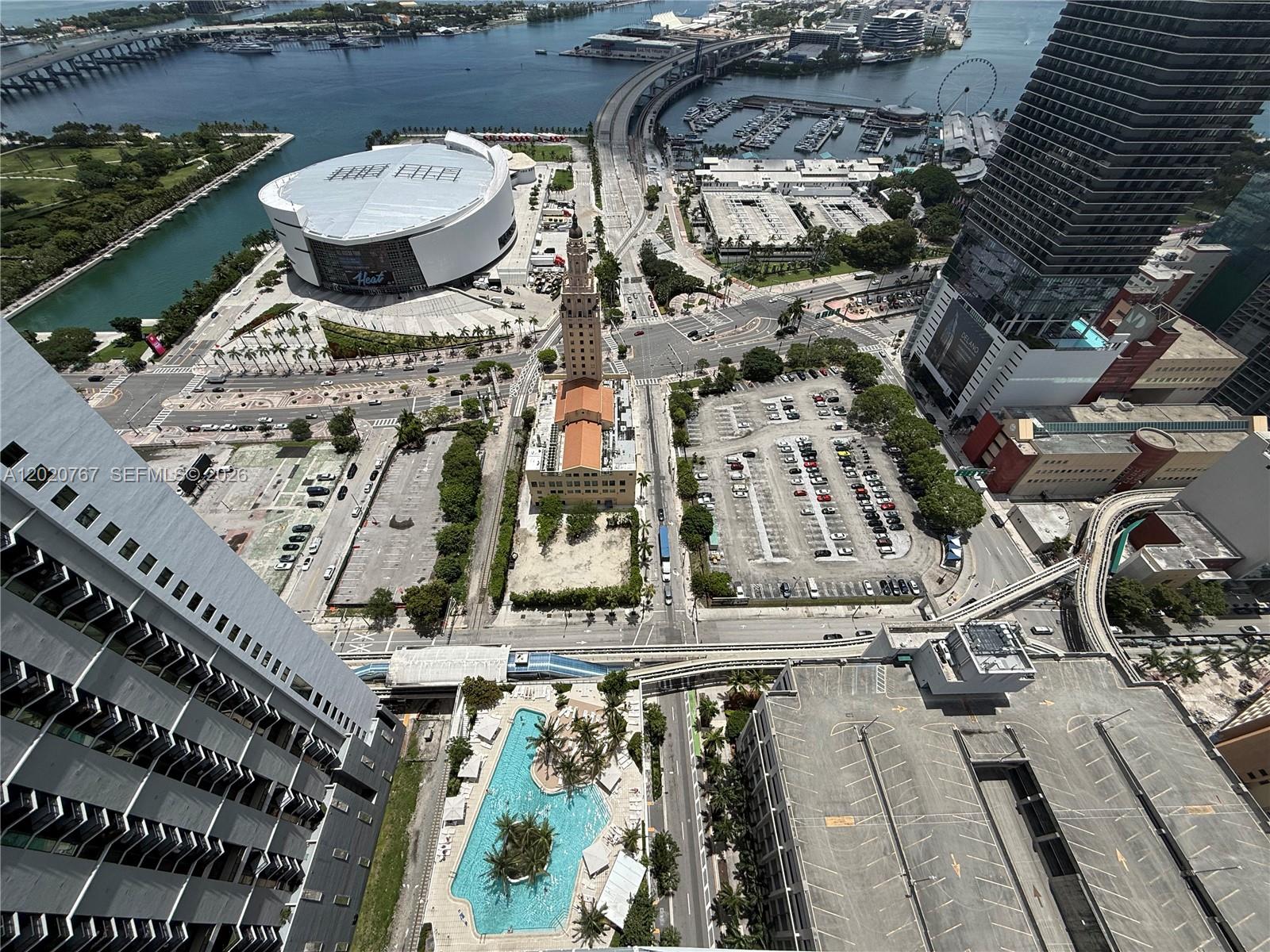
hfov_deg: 102.1
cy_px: 476
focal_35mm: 14
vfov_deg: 85.7
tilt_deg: -46.5
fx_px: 514
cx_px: 635
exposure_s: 1/4425
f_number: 2.2
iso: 50
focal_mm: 2.22
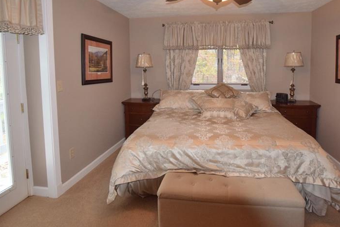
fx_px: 208
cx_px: 186
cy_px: 83
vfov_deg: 56.4
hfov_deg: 78.4
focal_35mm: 22
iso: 800
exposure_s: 1/80
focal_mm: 10
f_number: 4.5
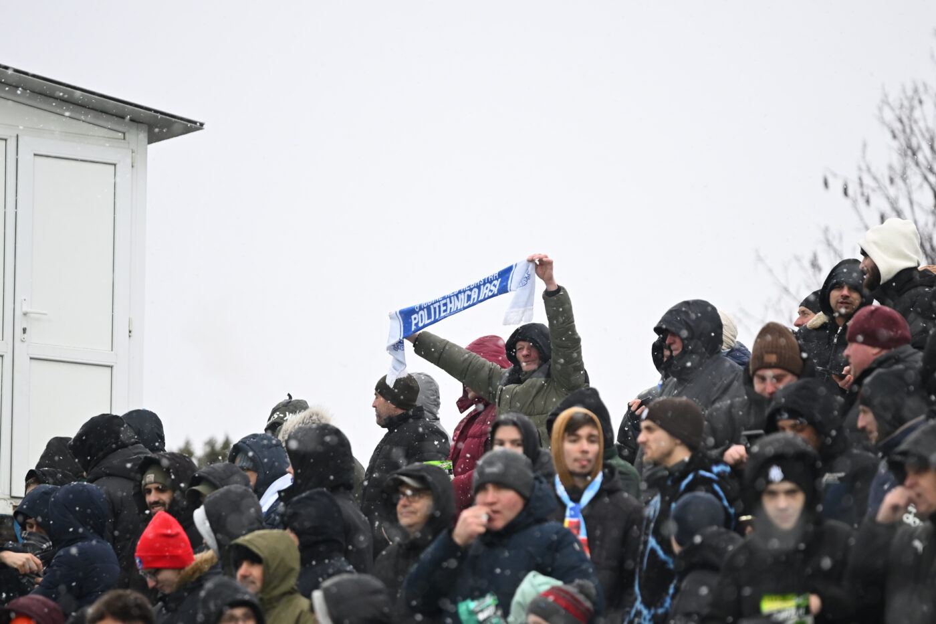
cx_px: 468
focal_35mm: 200
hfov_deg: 10.3
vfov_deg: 6.9
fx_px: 5199
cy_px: 312
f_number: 2.8
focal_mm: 200
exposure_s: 1/1250
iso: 1250
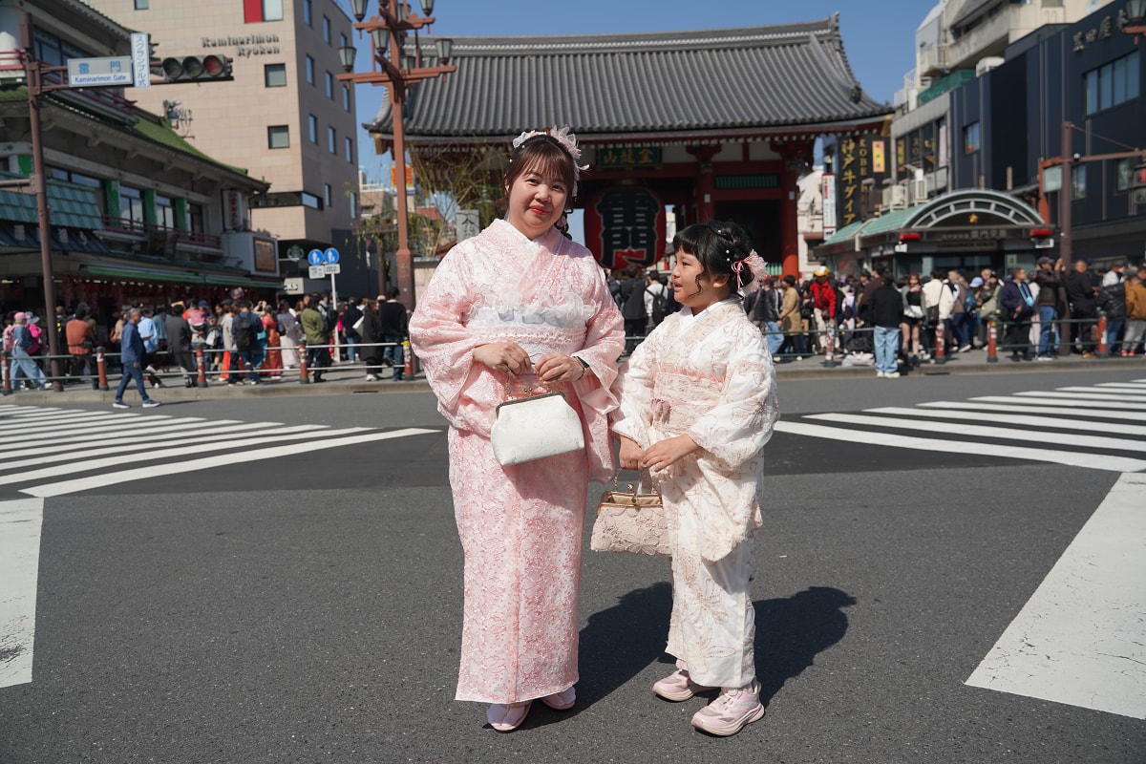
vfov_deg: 46.4
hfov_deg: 65.5
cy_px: 382
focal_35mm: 28
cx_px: 573
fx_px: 891
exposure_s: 1/640
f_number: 4.5
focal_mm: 28
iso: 100
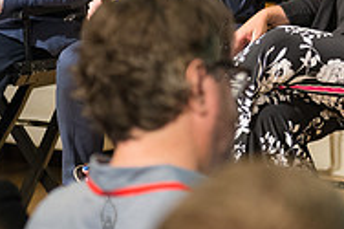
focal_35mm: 247
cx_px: 461
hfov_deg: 8.2
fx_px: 2358
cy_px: -39
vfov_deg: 5.5
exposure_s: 1/160
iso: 2500
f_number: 4
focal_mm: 80
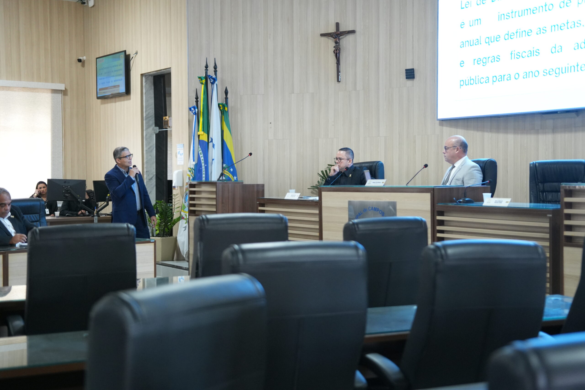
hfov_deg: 37.8
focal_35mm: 52
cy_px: 195
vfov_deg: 25.8
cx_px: 292
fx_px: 853
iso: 1250
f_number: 1.8
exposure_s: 1/160
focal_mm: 35
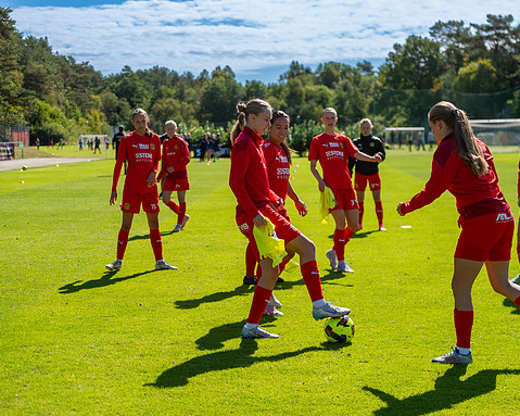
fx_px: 1277
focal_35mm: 83
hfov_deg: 23.0
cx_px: 291
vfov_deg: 18.5
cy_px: 207
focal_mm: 70
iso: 125
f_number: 3.2
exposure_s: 1/2500
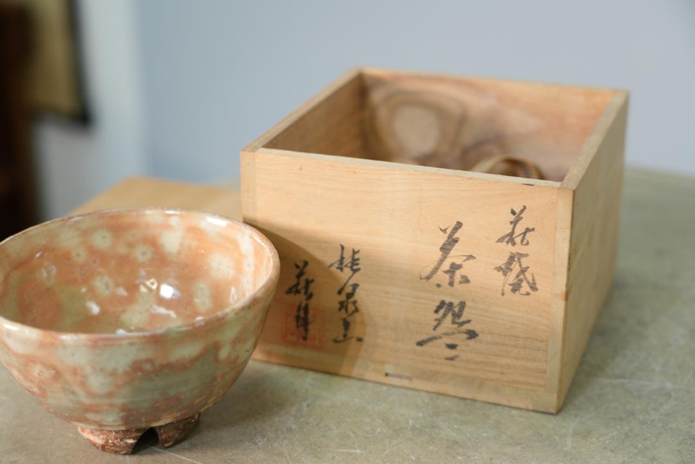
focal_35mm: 62
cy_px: 232
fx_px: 1197
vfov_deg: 21.9
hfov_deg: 32.4
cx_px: 348
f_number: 4
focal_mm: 62
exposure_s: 1/80
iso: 640
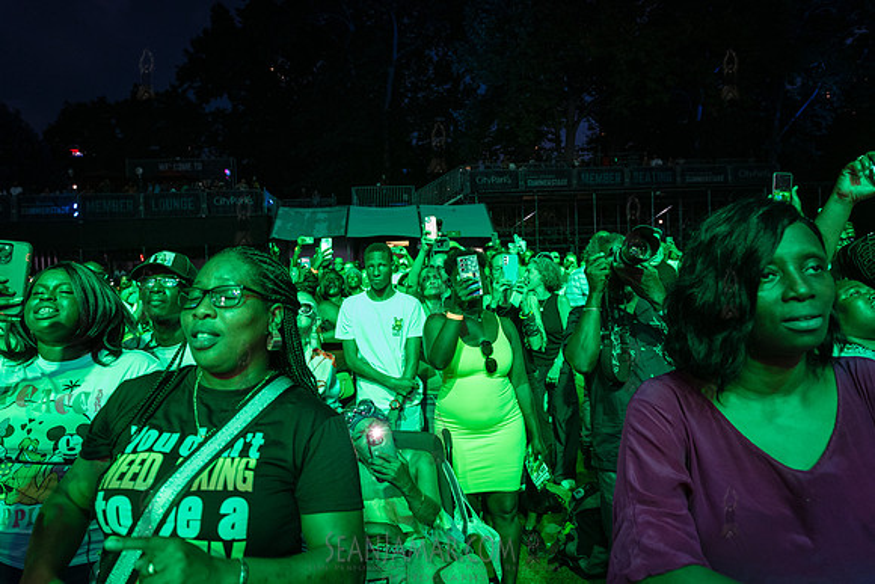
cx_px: 454
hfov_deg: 70.1
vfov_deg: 50.2
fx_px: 623
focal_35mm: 26
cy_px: 291
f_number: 4
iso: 3200
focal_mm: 24
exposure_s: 1/125
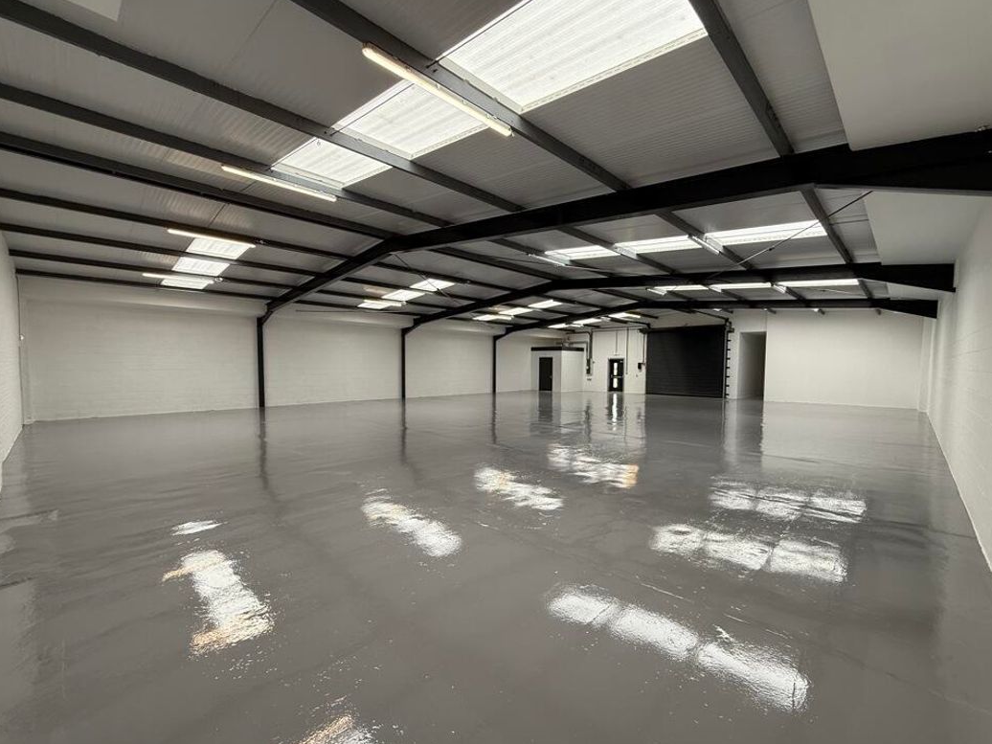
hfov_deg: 98.1
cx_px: 510
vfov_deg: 81.7
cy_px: 387
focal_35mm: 15
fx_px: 430
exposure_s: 1/202
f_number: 2.2
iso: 64
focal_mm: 2.22
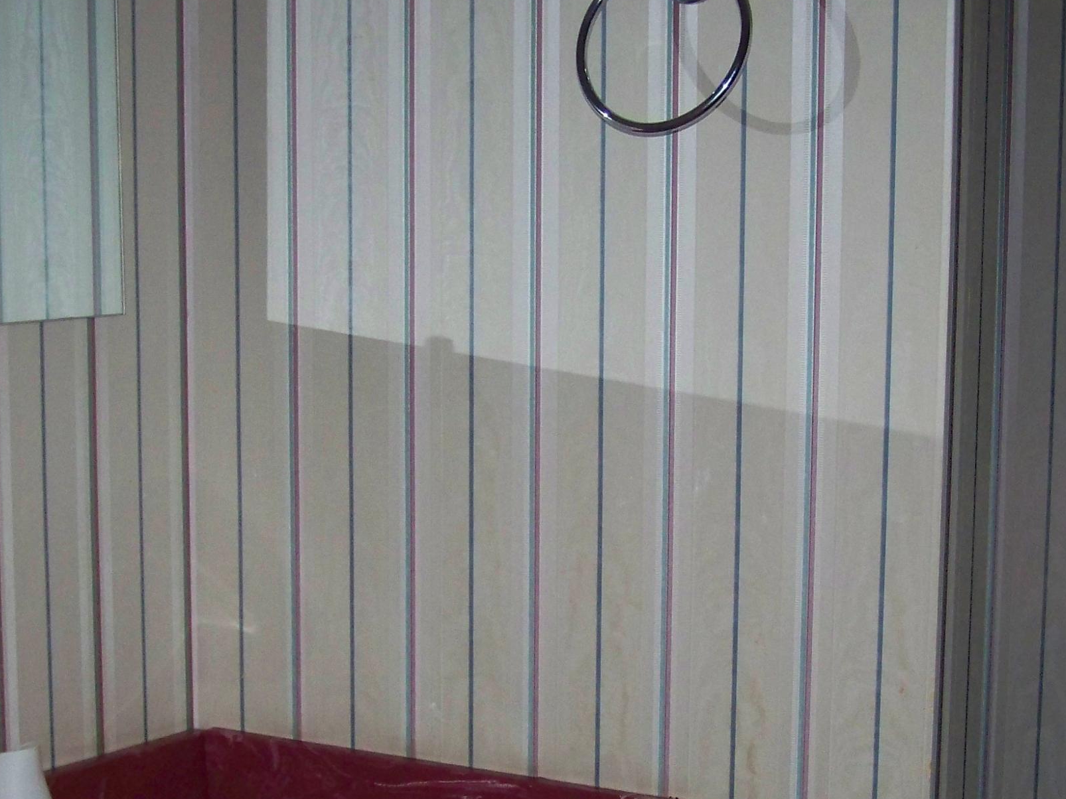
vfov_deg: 20.6
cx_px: 482
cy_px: 599
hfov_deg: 27.4
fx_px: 2186
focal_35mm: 71
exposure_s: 1/30
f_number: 2.8
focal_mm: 6.3
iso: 200
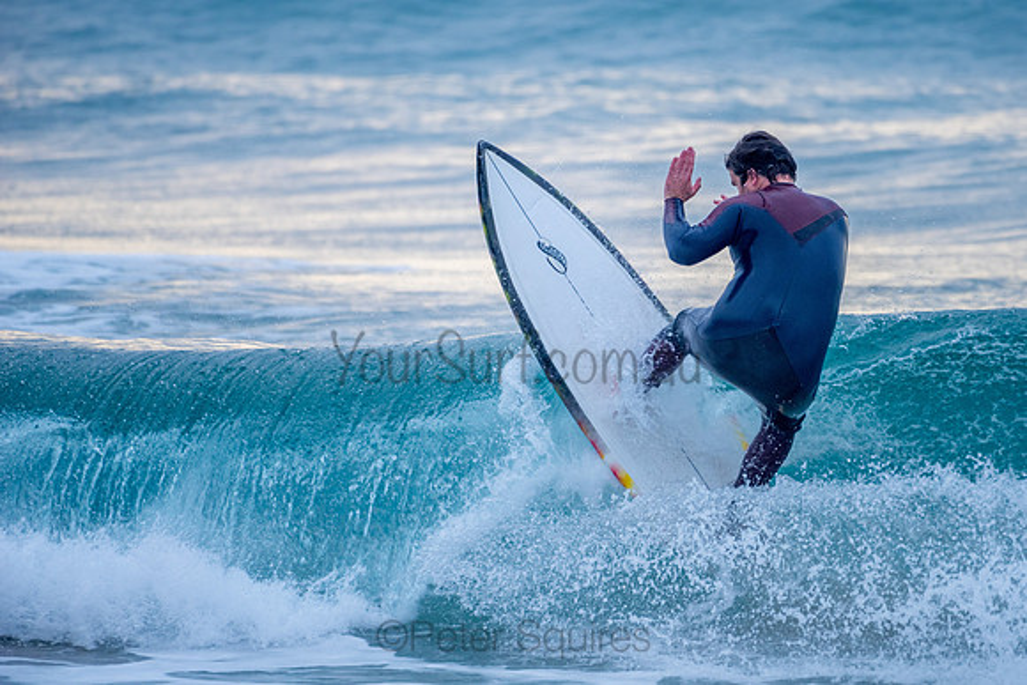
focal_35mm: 613
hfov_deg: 3.4
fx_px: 17495
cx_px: 627
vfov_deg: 2.2
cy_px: 305
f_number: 5.6
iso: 450
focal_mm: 500
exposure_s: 1/500
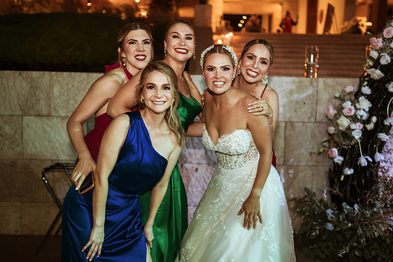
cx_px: 196
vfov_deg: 37.8
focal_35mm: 35
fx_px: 382
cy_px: 131
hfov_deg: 54.5
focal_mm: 35
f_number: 1.8
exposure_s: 1/100
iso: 1000
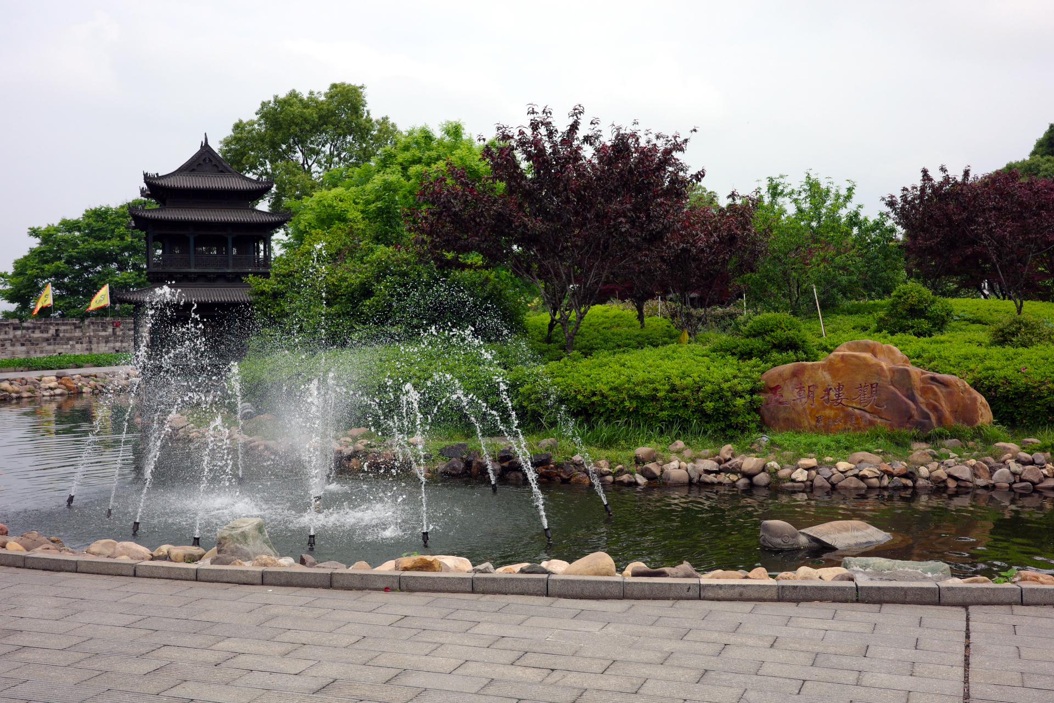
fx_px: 1171
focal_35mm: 40
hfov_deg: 48.5
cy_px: 352
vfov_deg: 33.4
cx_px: 527
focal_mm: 26
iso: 200
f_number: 5.6
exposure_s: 1/1000
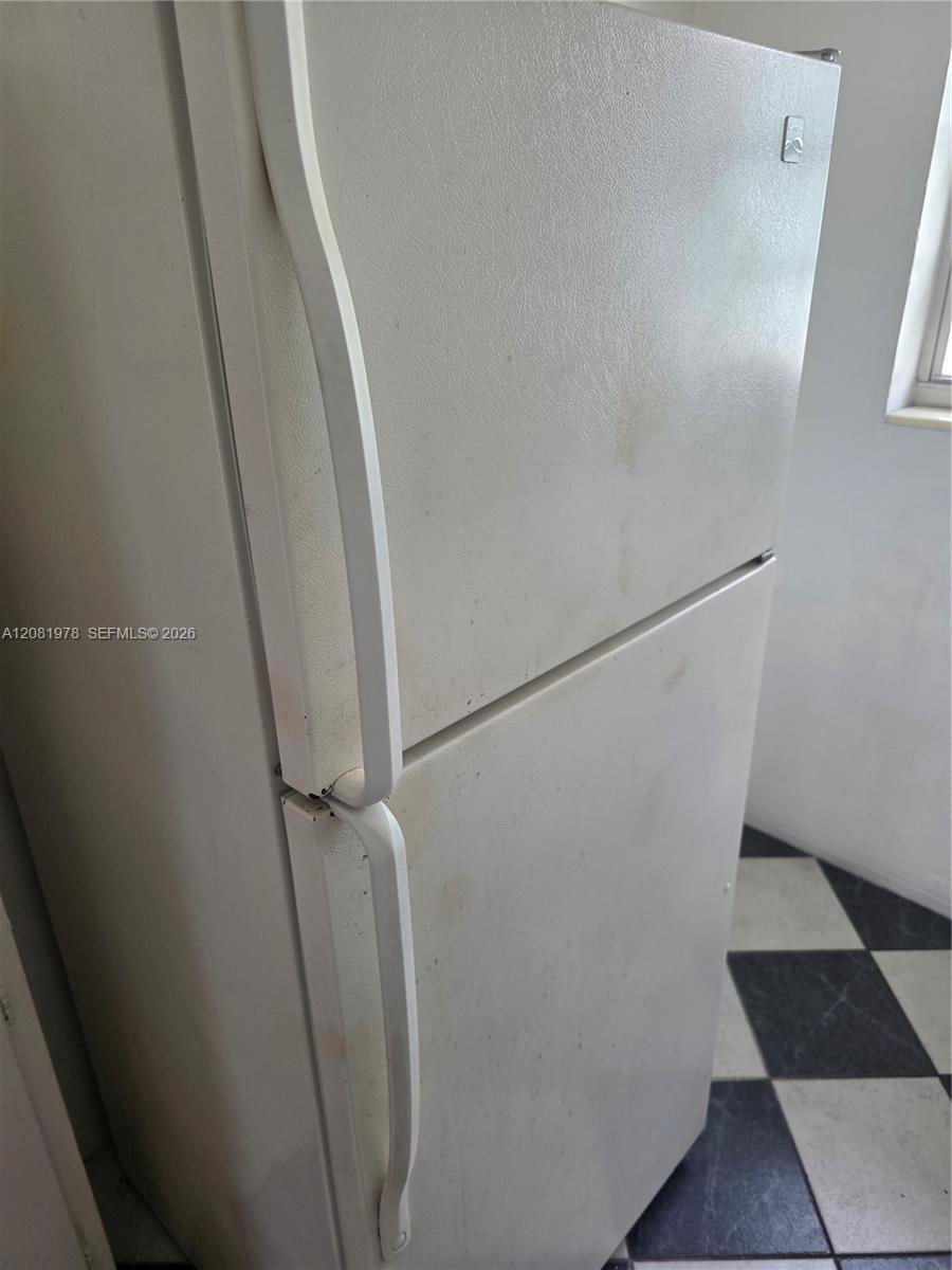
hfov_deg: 58.9
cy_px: 635
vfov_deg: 73.9
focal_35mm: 23
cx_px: 476
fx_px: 843
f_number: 1.7
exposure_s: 1/180
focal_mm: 6.3
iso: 160
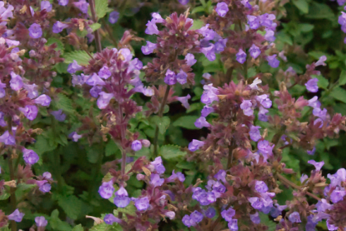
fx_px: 1588
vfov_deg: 8.3
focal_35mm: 165
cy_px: 34
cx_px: 166
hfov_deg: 12.4
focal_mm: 45
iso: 3200
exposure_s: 1/320
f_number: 10
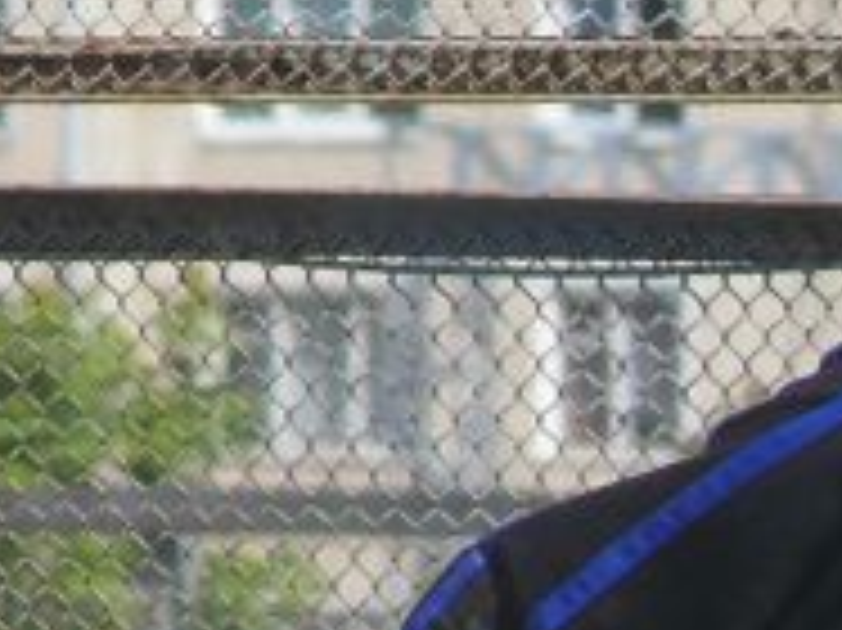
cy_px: 423
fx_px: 54499
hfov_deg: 0.9
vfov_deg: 0.7
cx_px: 1054
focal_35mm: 2242
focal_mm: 88.8
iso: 100
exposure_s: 1/400
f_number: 6.3
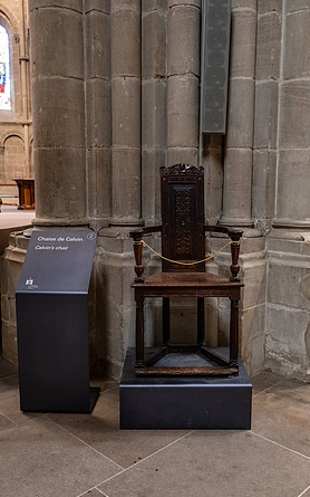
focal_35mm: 33
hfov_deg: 38.3
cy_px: 249
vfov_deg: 58.2
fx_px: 446
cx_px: 164
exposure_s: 1/8
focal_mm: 21.3
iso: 1600
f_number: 2.8
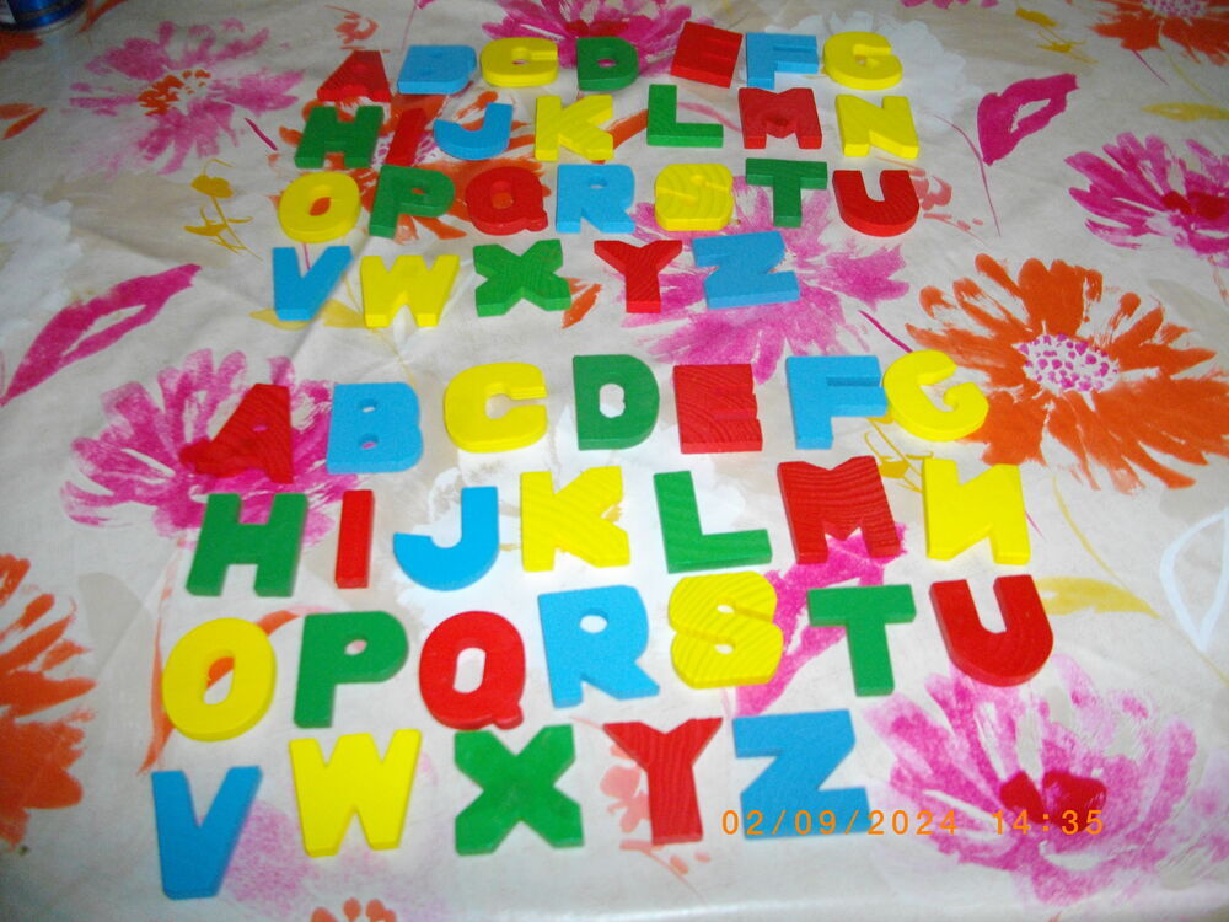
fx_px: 1136
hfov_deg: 56.8
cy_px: 461
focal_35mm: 32
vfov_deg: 44.2
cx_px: 614
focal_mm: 5.7
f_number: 2.9
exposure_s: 1/50
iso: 200
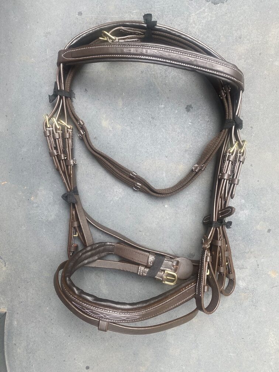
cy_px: 186
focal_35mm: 26
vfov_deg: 67.3
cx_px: 140
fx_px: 279
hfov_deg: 53.1
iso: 32
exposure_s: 1/158
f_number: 1.8
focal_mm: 4.25
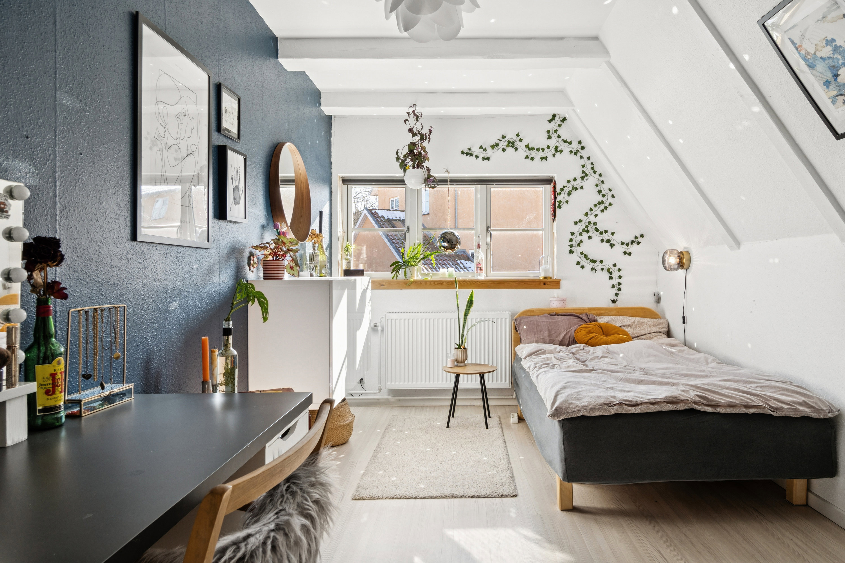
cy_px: 282
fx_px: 493
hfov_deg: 81.2
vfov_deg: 59.5
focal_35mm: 21
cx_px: 422
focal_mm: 14
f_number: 8
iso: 200
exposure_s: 1/100
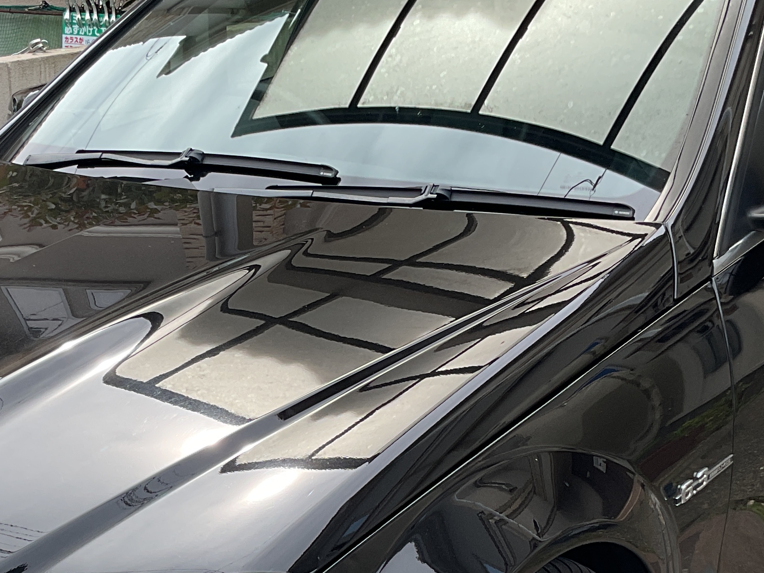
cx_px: 195
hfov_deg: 26.4
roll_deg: +1.5
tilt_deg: -22.1
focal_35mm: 73
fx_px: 1611
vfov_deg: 19.9
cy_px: 467
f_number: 1.8
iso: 16
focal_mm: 3
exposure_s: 1/635
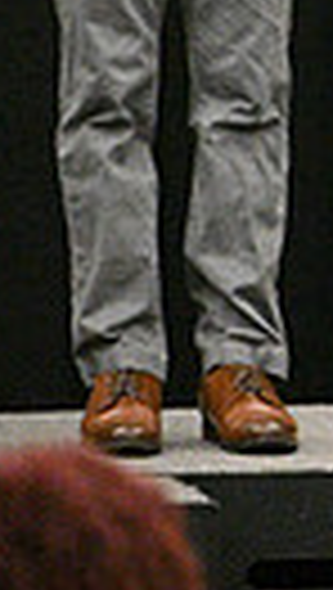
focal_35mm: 697
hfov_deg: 1.7
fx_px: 10906
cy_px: -182
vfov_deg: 3.1
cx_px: 1134
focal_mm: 150
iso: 12800
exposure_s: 1/1000
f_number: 2.8
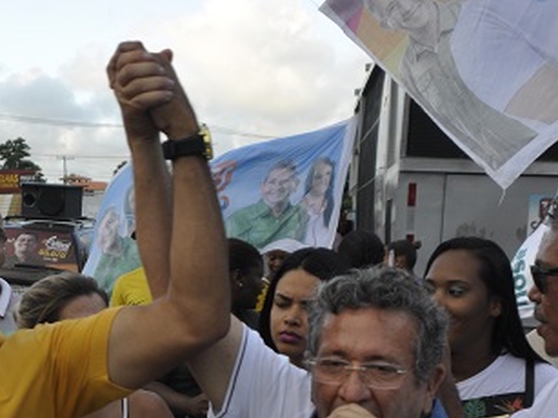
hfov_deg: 29.0
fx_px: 1063
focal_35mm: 66
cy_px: 357
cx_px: 149
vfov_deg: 21.8
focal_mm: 22
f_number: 3.8
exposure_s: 1/250
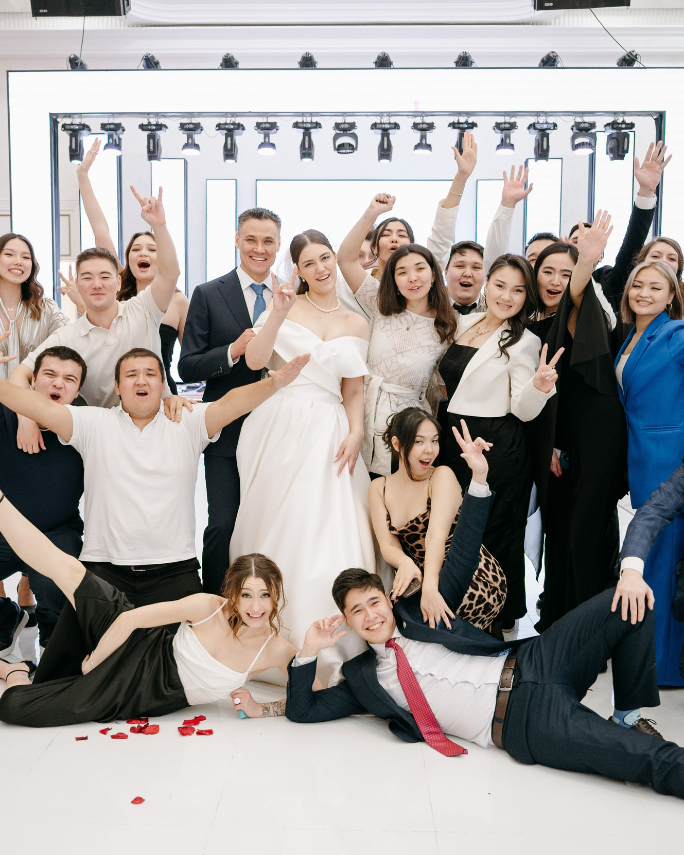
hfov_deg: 39.1
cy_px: 435
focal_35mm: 38
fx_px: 962
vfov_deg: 47.9
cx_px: 318
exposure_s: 1/200
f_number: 2.8
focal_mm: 24
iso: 1250
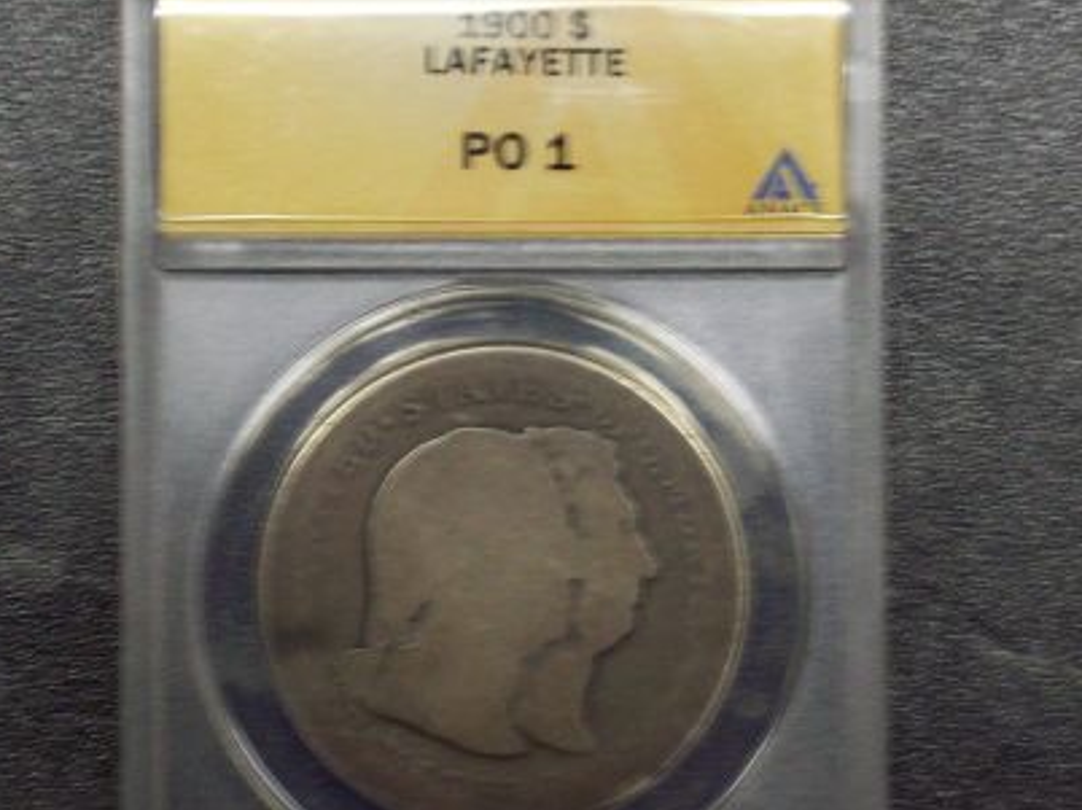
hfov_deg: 17.1
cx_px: 474
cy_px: 431
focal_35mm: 115
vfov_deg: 12.9
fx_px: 3592
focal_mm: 12.8
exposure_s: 1/13
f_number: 4.2
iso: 160
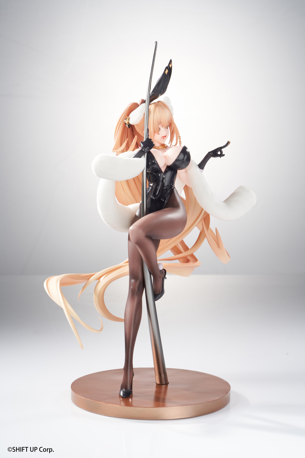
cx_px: 152
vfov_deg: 22.6
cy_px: 229
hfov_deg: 15.2
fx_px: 1144
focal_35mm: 90
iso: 100
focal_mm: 90
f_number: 16
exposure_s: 1/13
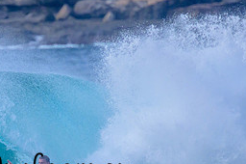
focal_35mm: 1816
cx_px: 29
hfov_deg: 1.1
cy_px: 160
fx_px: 12393
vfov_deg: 0.8
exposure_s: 1/2000
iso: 1600
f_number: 11
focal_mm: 800
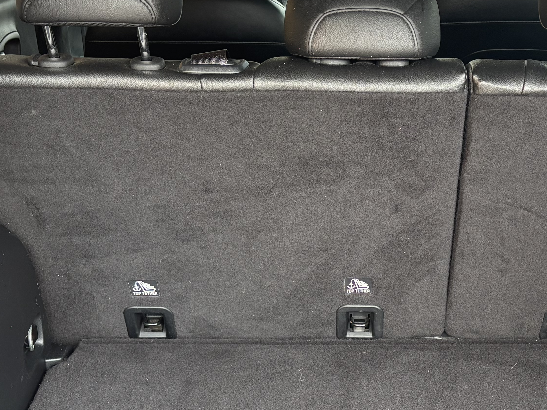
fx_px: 1043
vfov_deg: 22.1
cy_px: 281
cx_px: 388
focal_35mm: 66
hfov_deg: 29.1
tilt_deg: -26.1
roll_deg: -0.5
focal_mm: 5.96
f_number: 1.6
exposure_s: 1/120
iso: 125
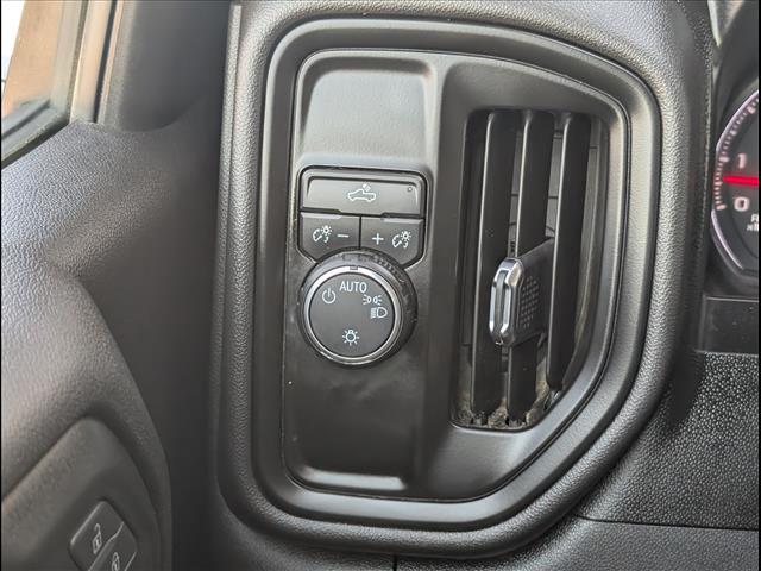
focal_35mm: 49
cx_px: 380
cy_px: 286
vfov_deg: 29.7
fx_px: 1077
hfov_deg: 38.9
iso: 532
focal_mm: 6.9
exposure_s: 1/769
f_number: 1.68
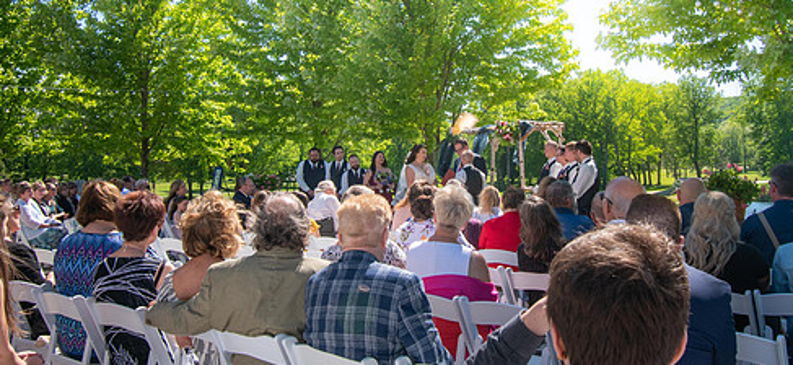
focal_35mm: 39
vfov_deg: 25.9
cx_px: 414
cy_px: 117
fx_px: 787
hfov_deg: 53.5
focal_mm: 20
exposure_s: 1/250
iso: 200
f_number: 8
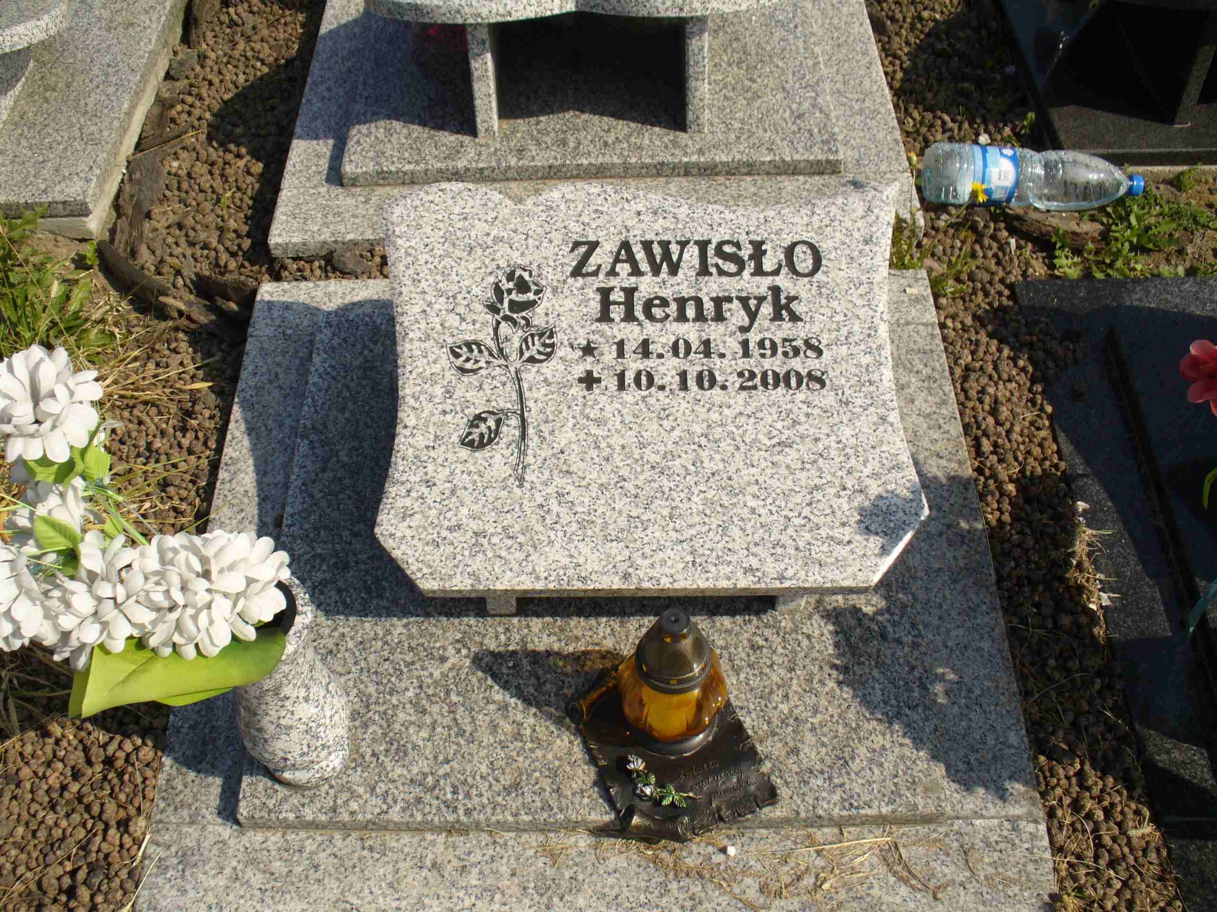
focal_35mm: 37
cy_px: 456
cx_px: 608
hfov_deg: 50.1
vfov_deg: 38.7
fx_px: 1301
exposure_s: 1/400
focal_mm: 6.1
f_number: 5.6
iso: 80
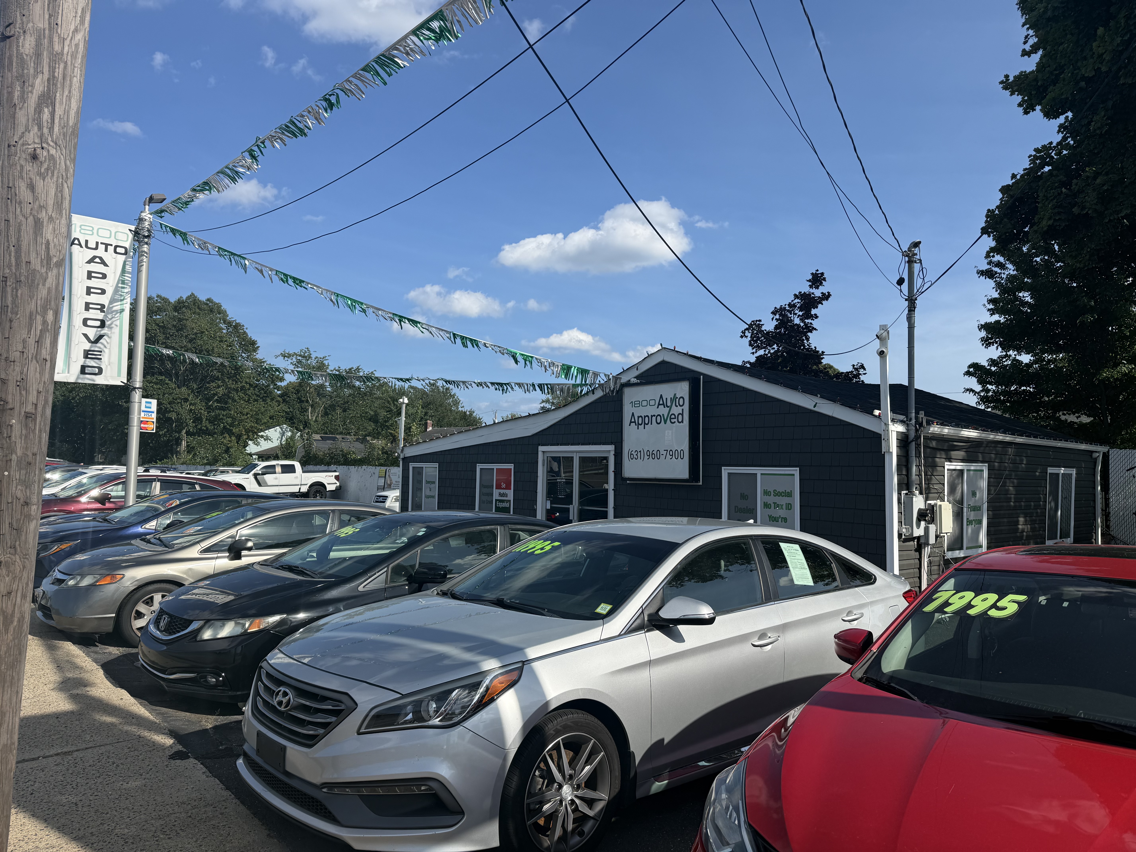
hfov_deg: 71.6
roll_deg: -1.3
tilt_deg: +4.6
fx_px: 788
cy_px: 426
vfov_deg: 56.8
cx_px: 568
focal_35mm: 24
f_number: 1.78
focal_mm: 6.76
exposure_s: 1/5319
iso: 80
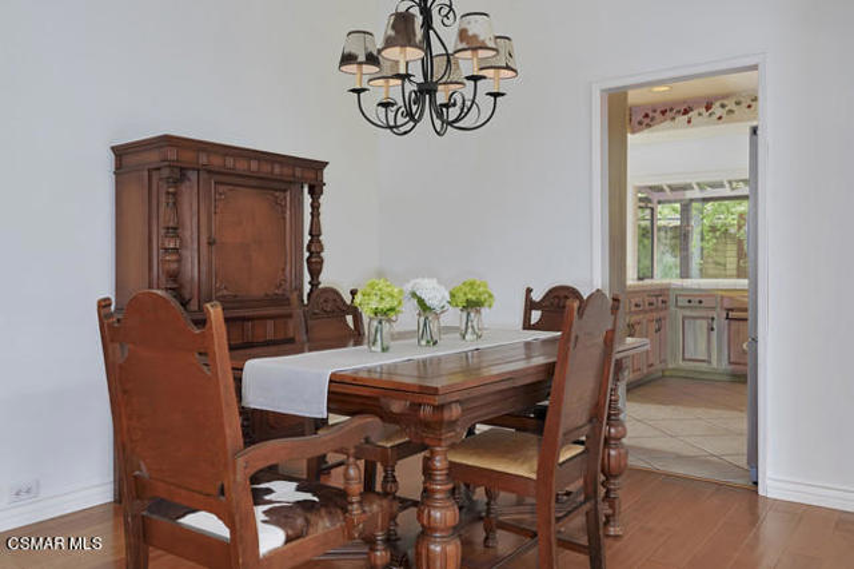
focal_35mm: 22
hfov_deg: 77.4
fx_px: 533
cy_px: 284
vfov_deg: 56.1
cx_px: 427
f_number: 7.1
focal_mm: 22.5
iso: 400
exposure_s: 1/10
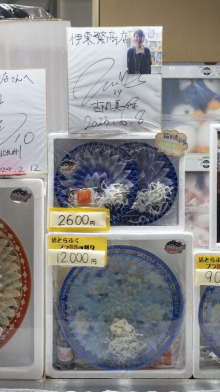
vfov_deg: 26.8
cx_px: 76
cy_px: 196
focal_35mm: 79
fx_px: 819
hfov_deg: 15.3
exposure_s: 1/160
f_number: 5.6
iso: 1250
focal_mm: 50
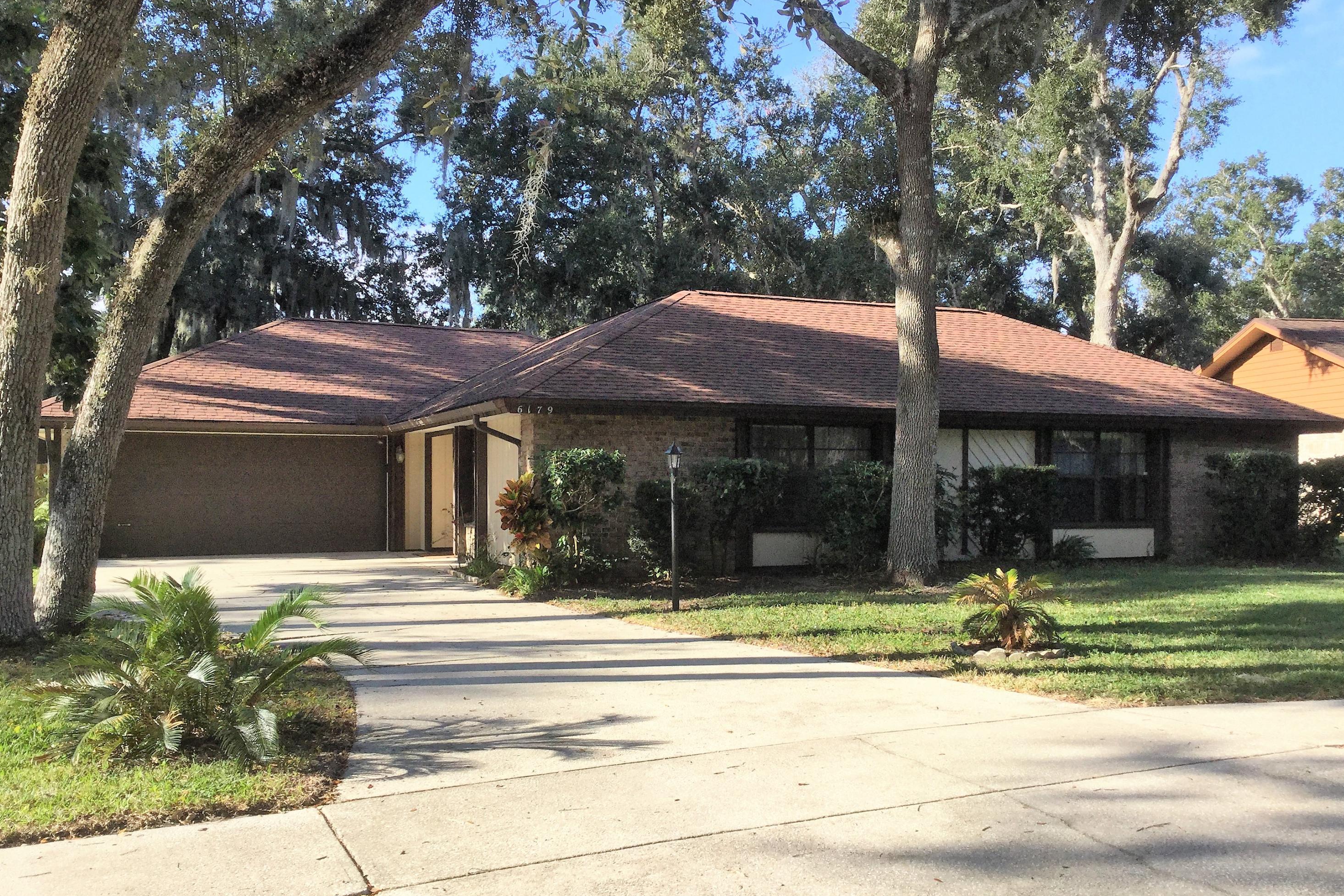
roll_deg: -0.7
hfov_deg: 57.2
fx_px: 1232
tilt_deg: -2.6
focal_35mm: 33
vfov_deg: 39.9
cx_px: 673
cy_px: 499
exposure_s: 1/578
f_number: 2.4
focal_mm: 3.3
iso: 25
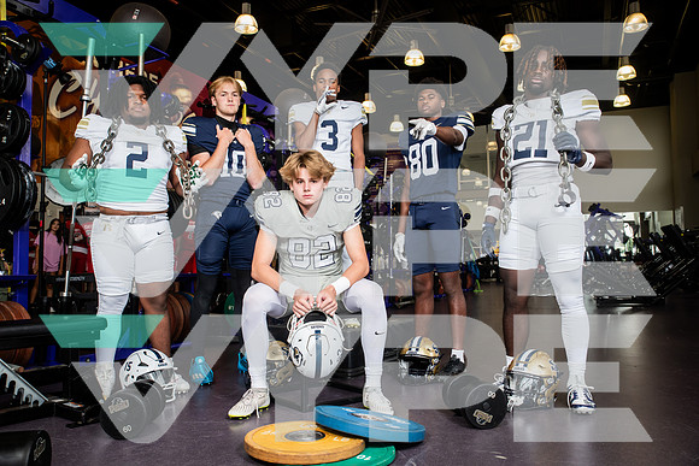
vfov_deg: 41.1
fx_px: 621
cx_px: 350
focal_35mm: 32
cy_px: 233
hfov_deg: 58.7
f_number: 5.6
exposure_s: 1/250
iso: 500
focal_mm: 32
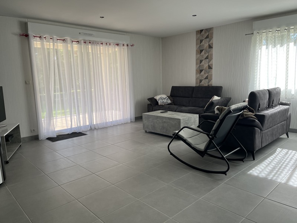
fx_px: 223
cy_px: 112
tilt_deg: -9.1
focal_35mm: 26
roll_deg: +1.8
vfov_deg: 53.1
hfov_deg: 67.3
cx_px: 148
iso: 40
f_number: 1.6
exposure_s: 1/265
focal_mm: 5.1
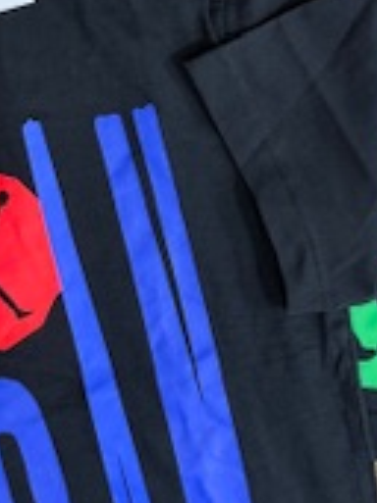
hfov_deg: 16.4
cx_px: 162
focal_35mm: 90
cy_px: 144
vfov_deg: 21.6
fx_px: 1309
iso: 200
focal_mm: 6.76
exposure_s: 1/50
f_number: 1.78
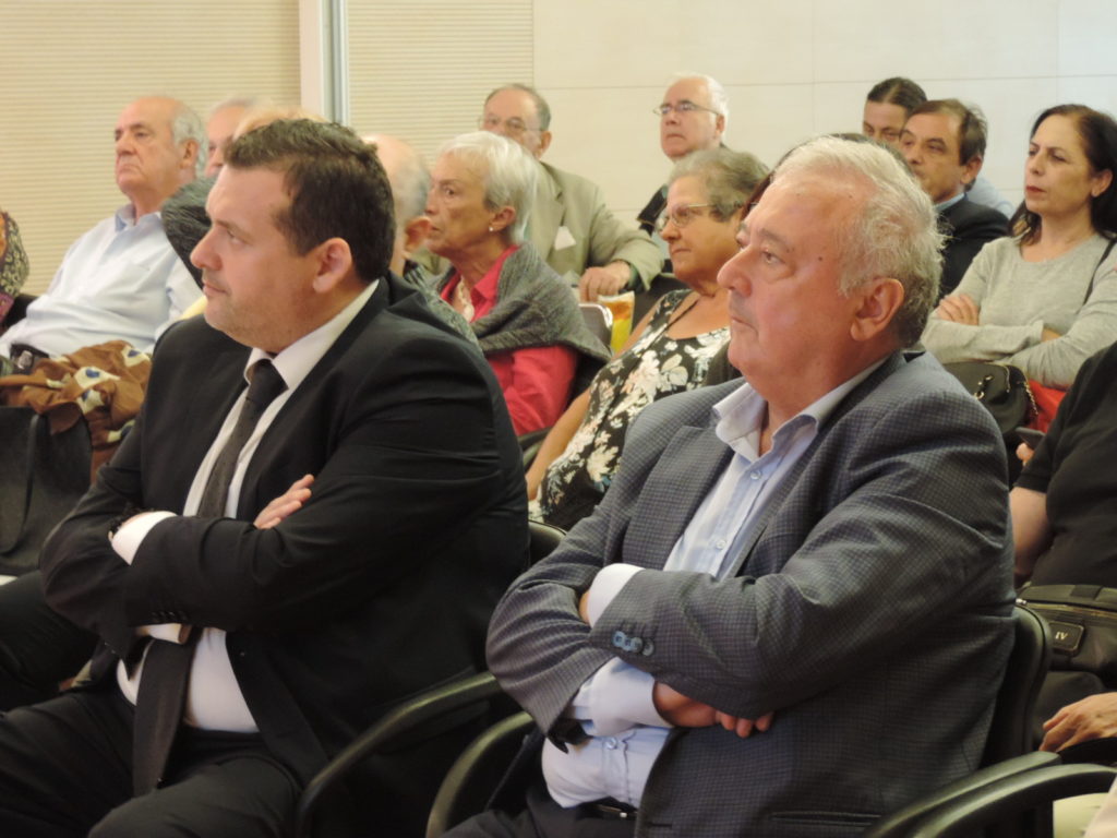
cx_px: 558
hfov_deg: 18.7
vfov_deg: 14.1
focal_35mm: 105
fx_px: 3388
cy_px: 419
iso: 800
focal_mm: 18.7
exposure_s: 1/6
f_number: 4.2
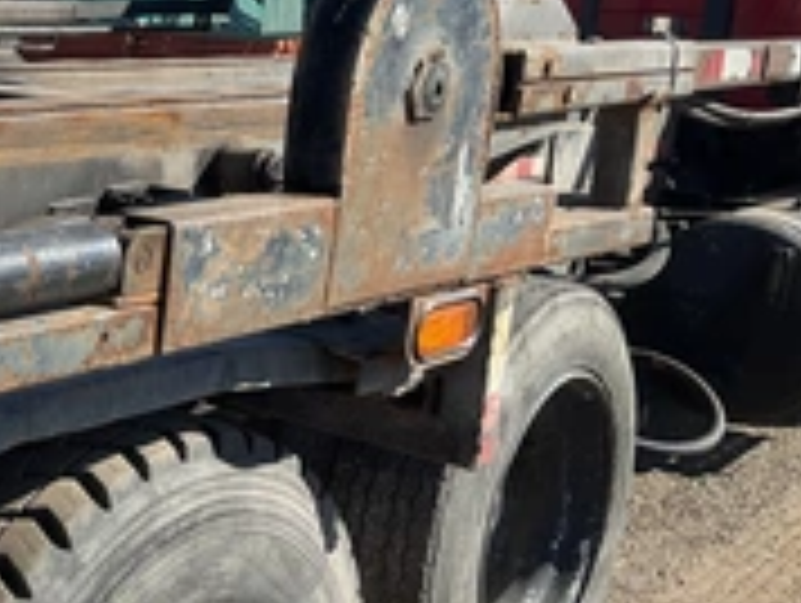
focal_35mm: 65
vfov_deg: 22.6
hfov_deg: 27.6
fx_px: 1506
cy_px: 310
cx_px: -50
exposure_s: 1/929
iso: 25
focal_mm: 3
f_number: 1.8
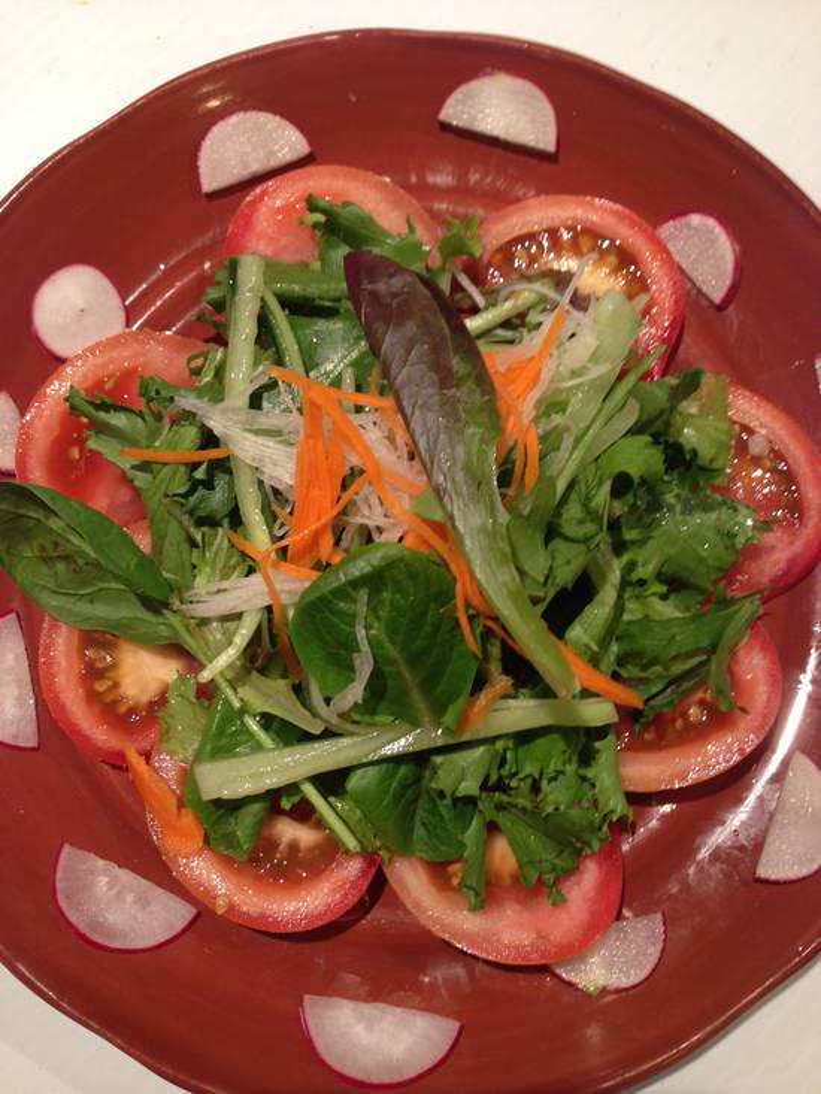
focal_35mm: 33
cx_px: 410
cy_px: 547
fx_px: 1043
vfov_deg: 55.3
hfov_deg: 43.0
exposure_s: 1/20
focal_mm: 4.12
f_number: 2.4
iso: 80
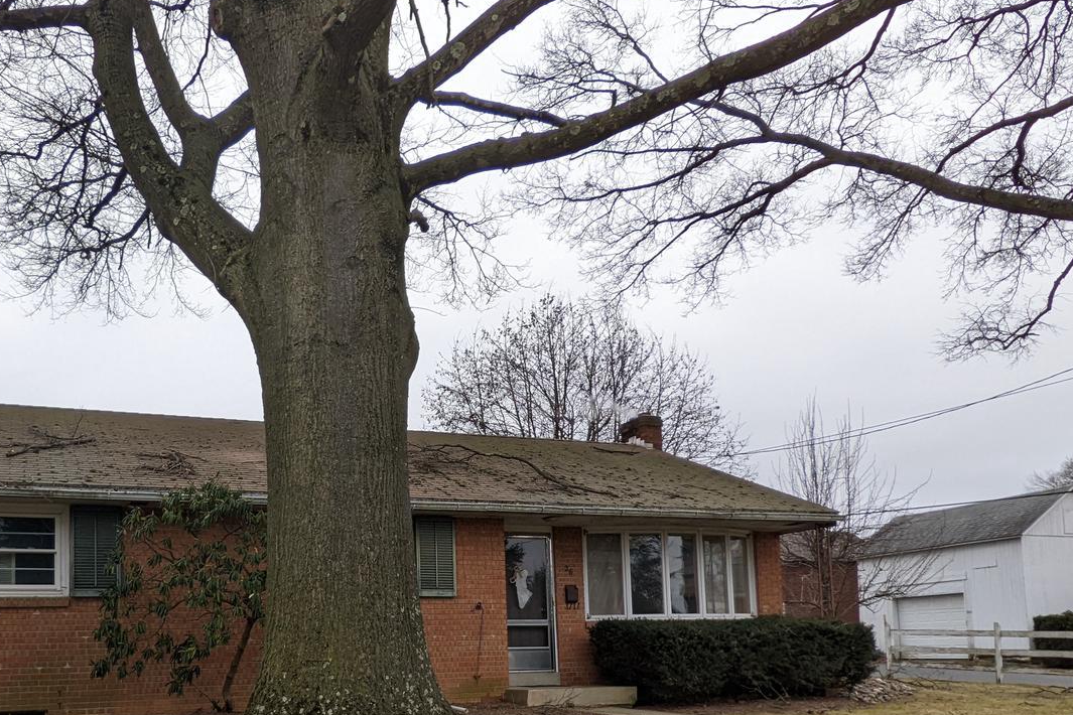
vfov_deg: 39.4
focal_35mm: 32
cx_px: 372
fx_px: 954
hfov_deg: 57.6
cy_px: 581
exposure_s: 1/301
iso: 35
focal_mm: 2.22
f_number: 2.2
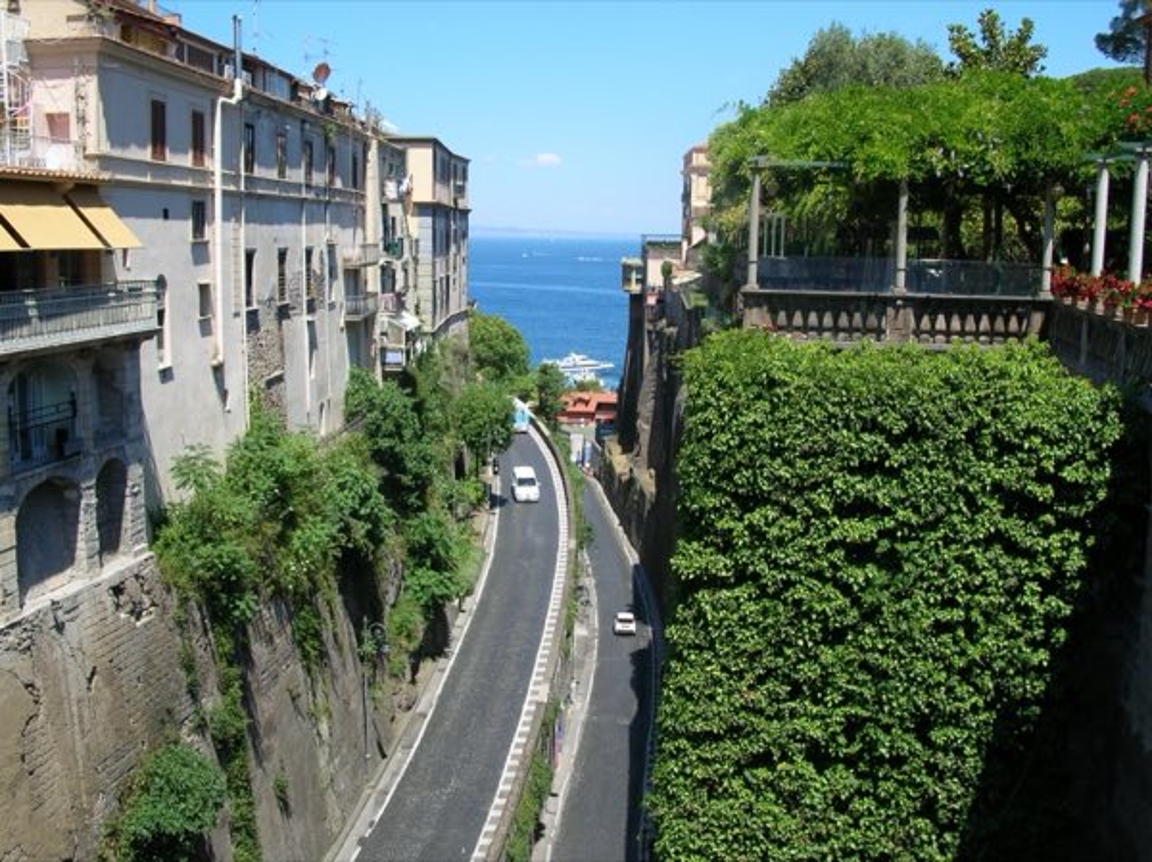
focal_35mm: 36
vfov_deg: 39.6
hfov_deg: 51.4
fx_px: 1197
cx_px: 576
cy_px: 431
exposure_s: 1/473
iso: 50
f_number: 3.7
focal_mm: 6
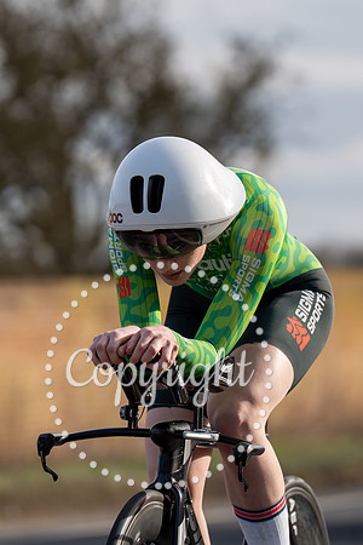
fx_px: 5020
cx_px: 112
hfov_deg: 4.1
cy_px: 244
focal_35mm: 332
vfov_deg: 6.2
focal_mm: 200
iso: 100
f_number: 4
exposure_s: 1/800
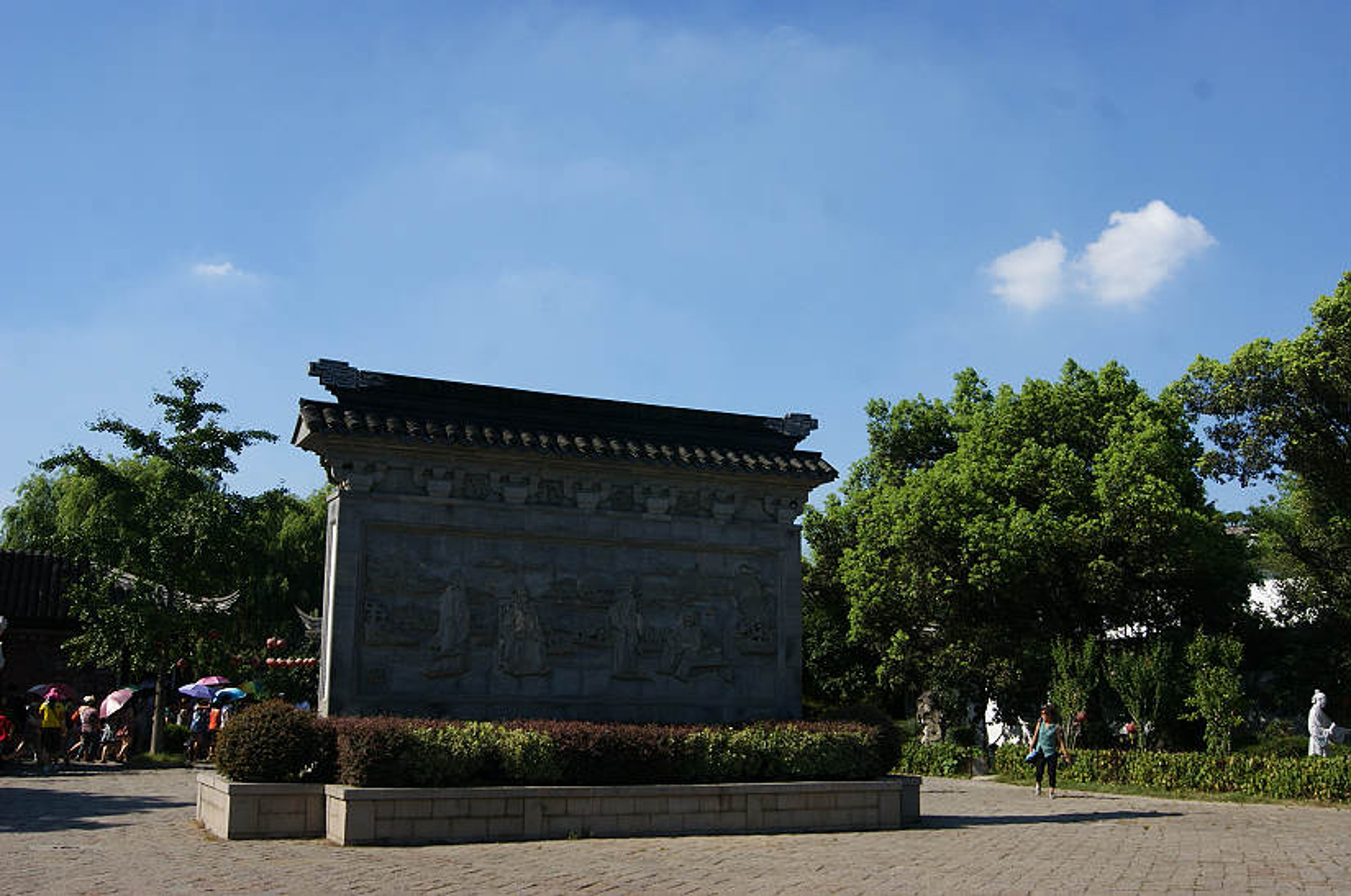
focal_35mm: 36
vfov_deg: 36.8
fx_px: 1349
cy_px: 448
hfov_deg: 53.2
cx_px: 676
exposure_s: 1/500
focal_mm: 24
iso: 200
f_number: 10
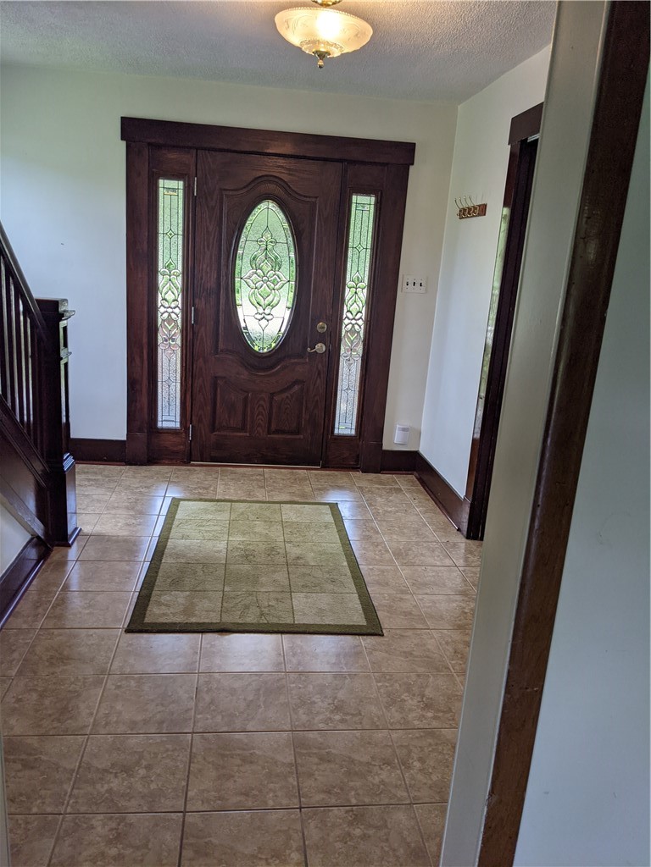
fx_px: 677
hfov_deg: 51.4
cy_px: 434
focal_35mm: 27
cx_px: 326
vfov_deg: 65.3
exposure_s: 1/202
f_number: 1.73
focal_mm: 4.38
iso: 45
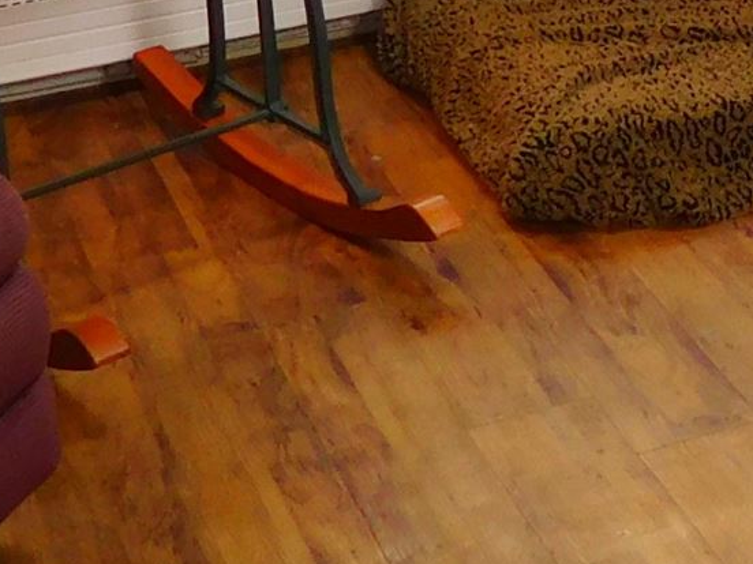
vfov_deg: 10.5
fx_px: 2784
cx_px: 1157
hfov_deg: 14.3
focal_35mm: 128
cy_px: -618
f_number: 3
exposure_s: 1/40
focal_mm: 4
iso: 125
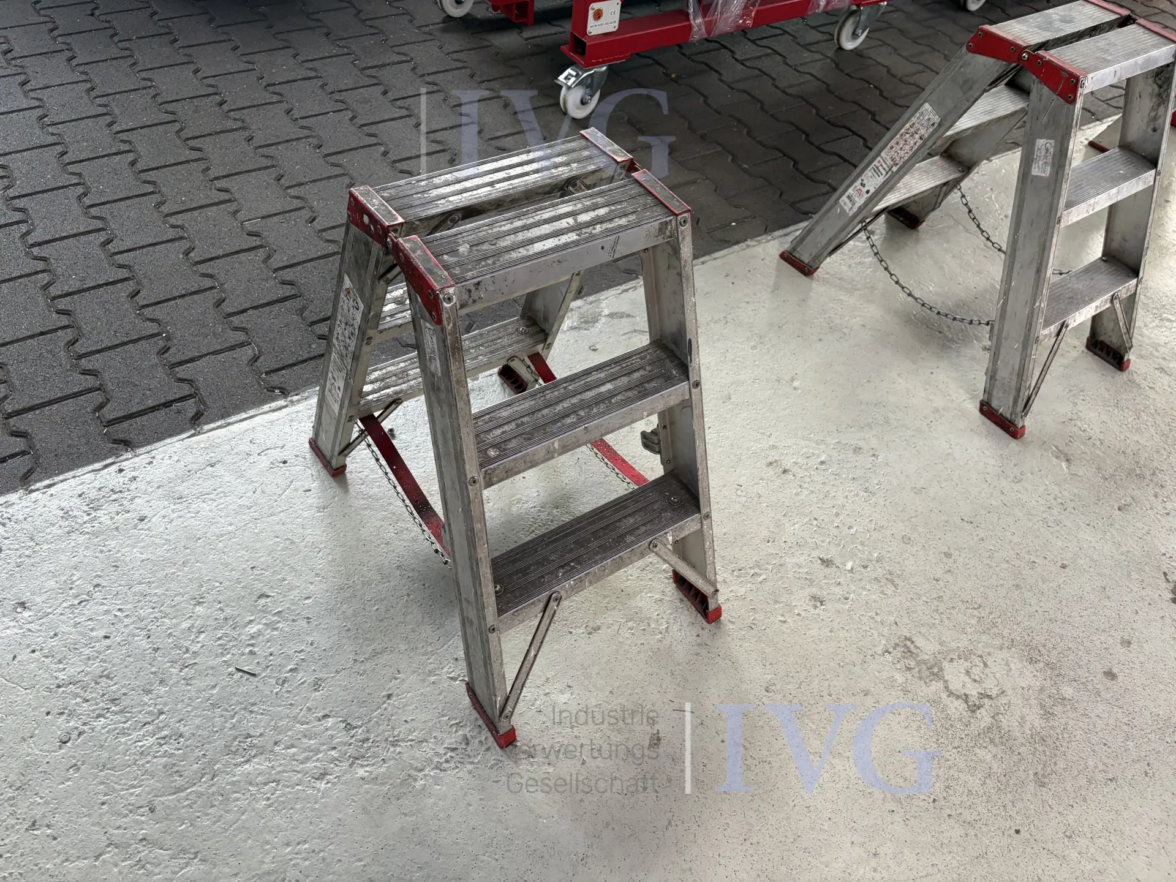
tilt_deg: -45.7
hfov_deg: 67.3
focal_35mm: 26
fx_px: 883
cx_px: 588
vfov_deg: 53.1
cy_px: 441
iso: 125
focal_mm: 5.96
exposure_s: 1/111
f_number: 1.6
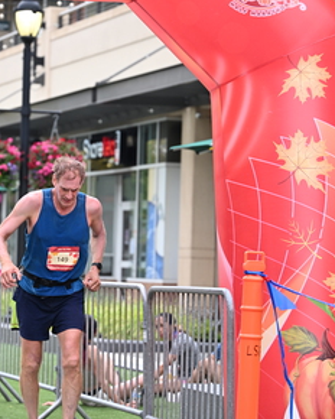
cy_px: 186
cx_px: 82
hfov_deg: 10.1
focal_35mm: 153
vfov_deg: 12.6
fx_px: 1896
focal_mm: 86
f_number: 2.8
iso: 640
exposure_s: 1/1600
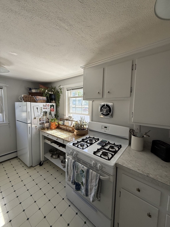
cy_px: 114
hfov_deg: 85.7
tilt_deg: -5.2
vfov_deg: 102.1
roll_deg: -1.6
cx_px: 85
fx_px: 92
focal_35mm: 14
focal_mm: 2.22
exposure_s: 1/162
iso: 64
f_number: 2.2
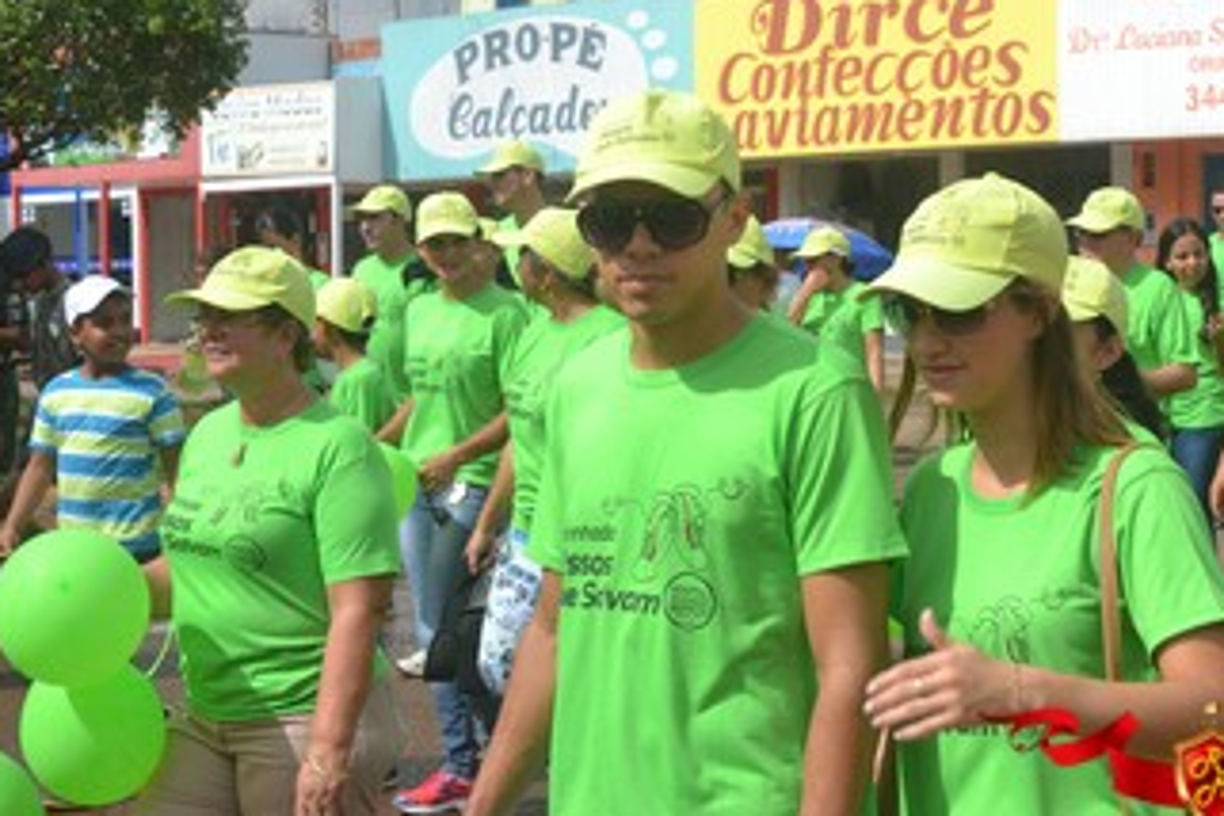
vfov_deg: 17.1
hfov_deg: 25.4
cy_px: 377
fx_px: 2720
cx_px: 641
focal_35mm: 80
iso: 100
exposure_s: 1/320
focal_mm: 38
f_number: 9
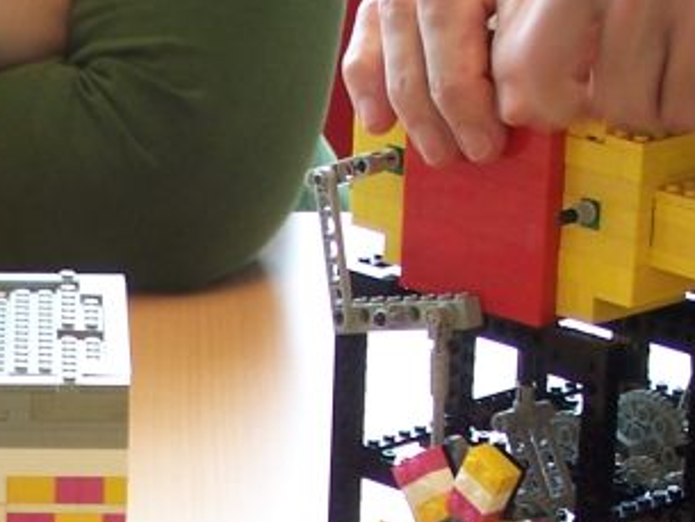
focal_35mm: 225
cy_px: 830
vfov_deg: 6.5
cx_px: -139
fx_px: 4519
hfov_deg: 8.7
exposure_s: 1/8
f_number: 3.2
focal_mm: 11.1
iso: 80
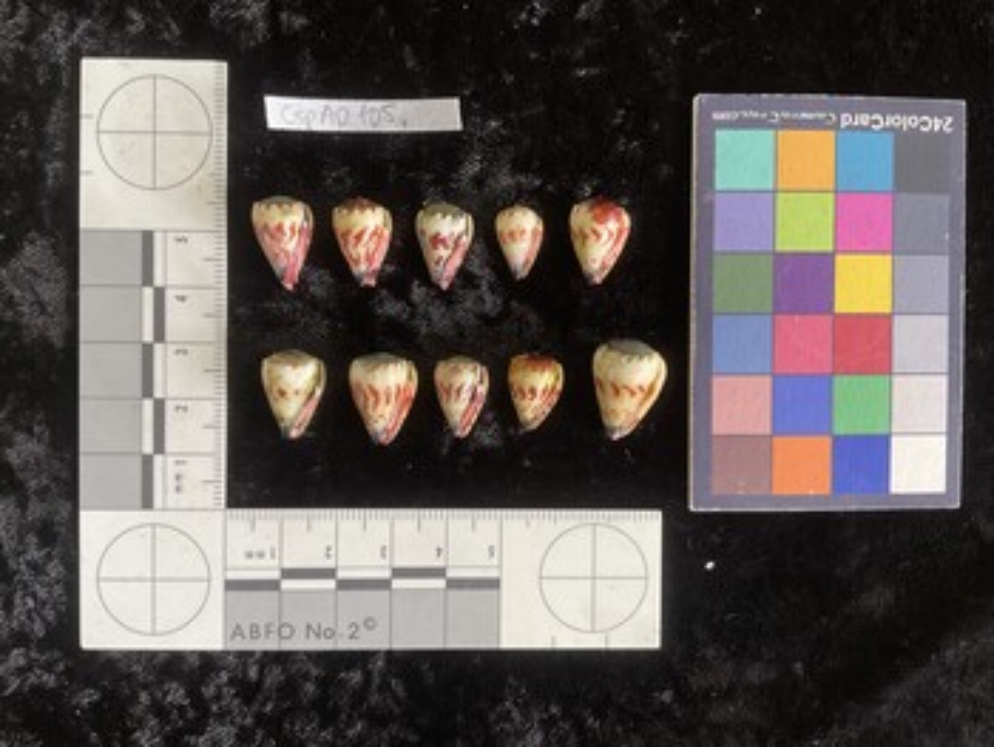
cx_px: 497
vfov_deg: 48.3
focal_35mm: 29
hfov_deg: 61.6
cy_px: 374
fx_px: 833
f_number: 1.8
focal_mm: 3
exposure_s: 1/60
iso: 50
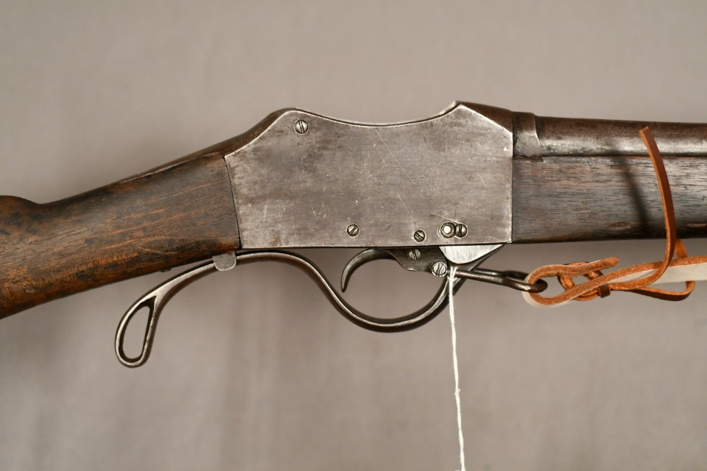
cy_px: 236
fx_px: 1767
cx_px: 354
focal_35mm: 90
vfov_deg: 15.2
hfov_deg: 22.6
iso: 2000
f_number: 3.2
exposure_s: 1/250
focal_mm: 60
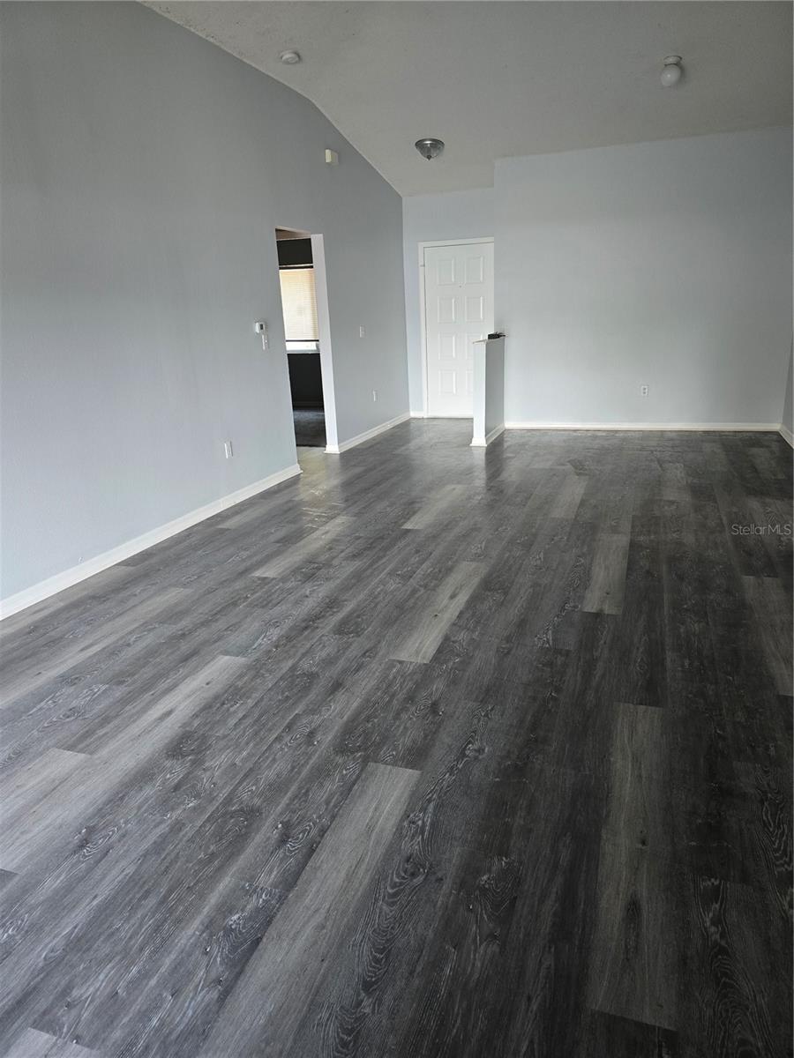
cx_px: 397
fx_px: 703
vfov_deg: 73.9
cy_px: 529
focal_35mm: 23
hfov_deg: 58.9
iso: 320
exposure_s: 1/120
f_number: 1.7
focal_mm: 6.3
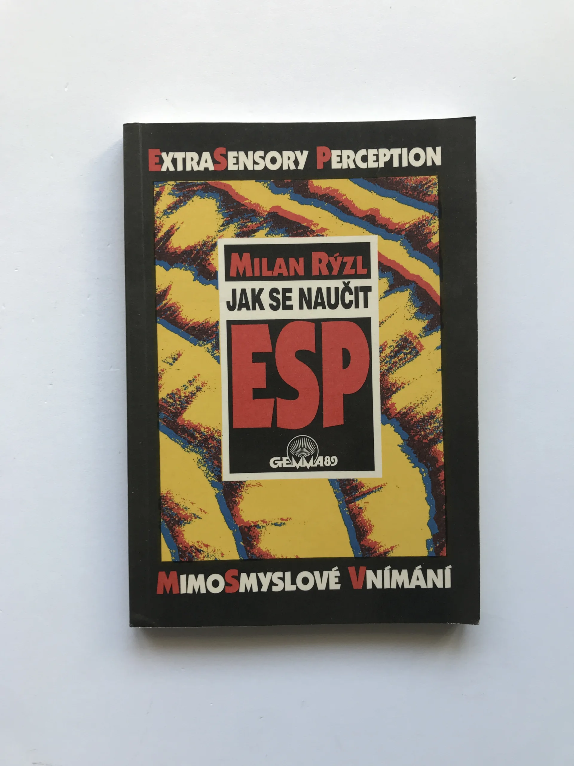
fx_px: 619
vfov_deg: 63.4
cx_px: 287
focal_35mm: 28
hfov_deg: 49.7
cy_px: 383
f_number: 1.8
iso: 32
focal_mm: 3.99
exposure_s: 1/50
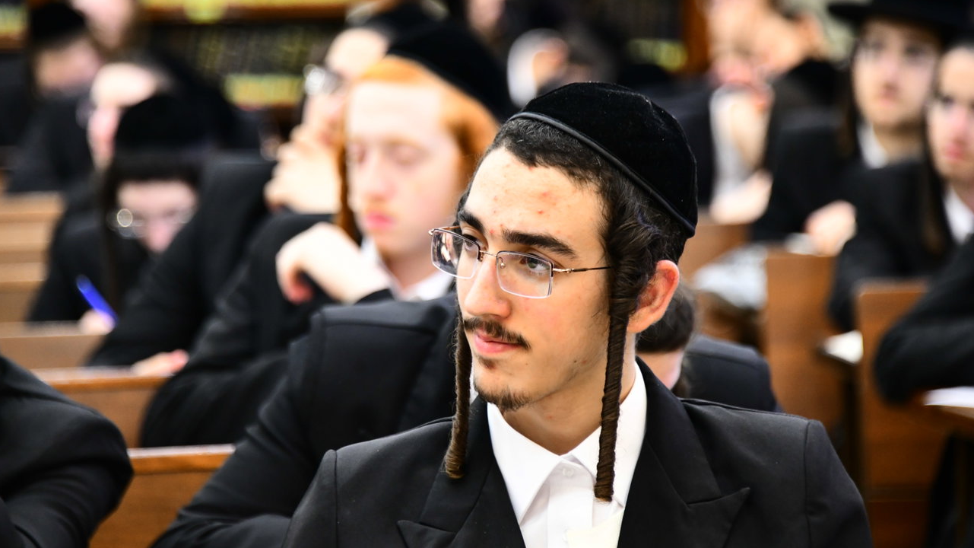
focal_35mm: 229
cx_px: 480
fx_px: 5913
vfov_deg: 5.3
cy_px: 247
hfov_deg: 9.4
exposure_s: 1/125
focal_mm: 200
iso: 2500
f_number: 5.6
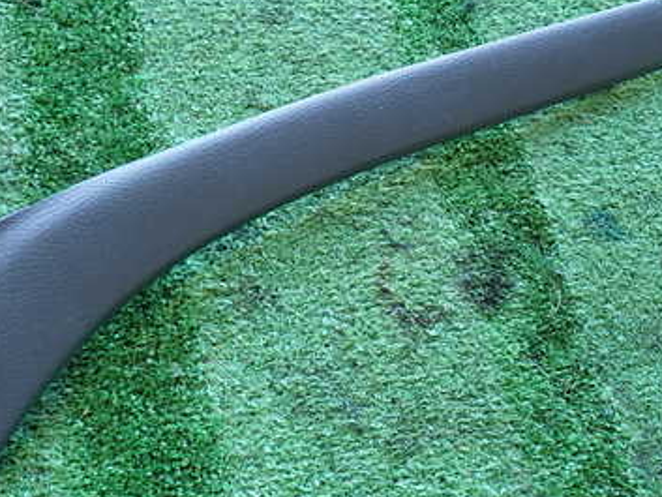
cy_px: 246
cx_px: 315
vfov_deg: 28.6
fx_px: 976
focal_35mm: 51
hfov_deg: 37.5
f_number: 2.3
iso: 200
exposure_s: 1/40
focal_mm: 5.4
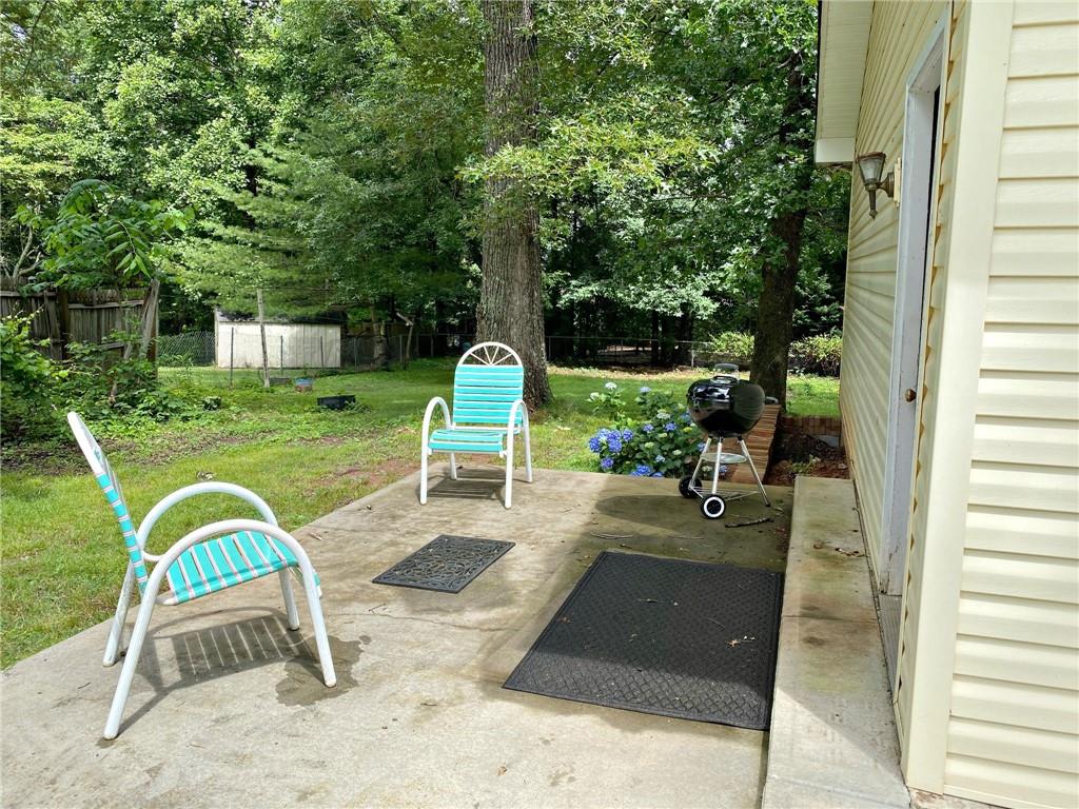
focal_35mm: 26
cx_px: 540
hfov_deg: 67.3
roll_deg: +0.3
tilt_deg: -7.9
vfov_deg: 53.1
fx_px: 810
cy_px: 404
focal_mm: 4.25
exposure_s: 1/957
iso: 32
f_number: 1.8
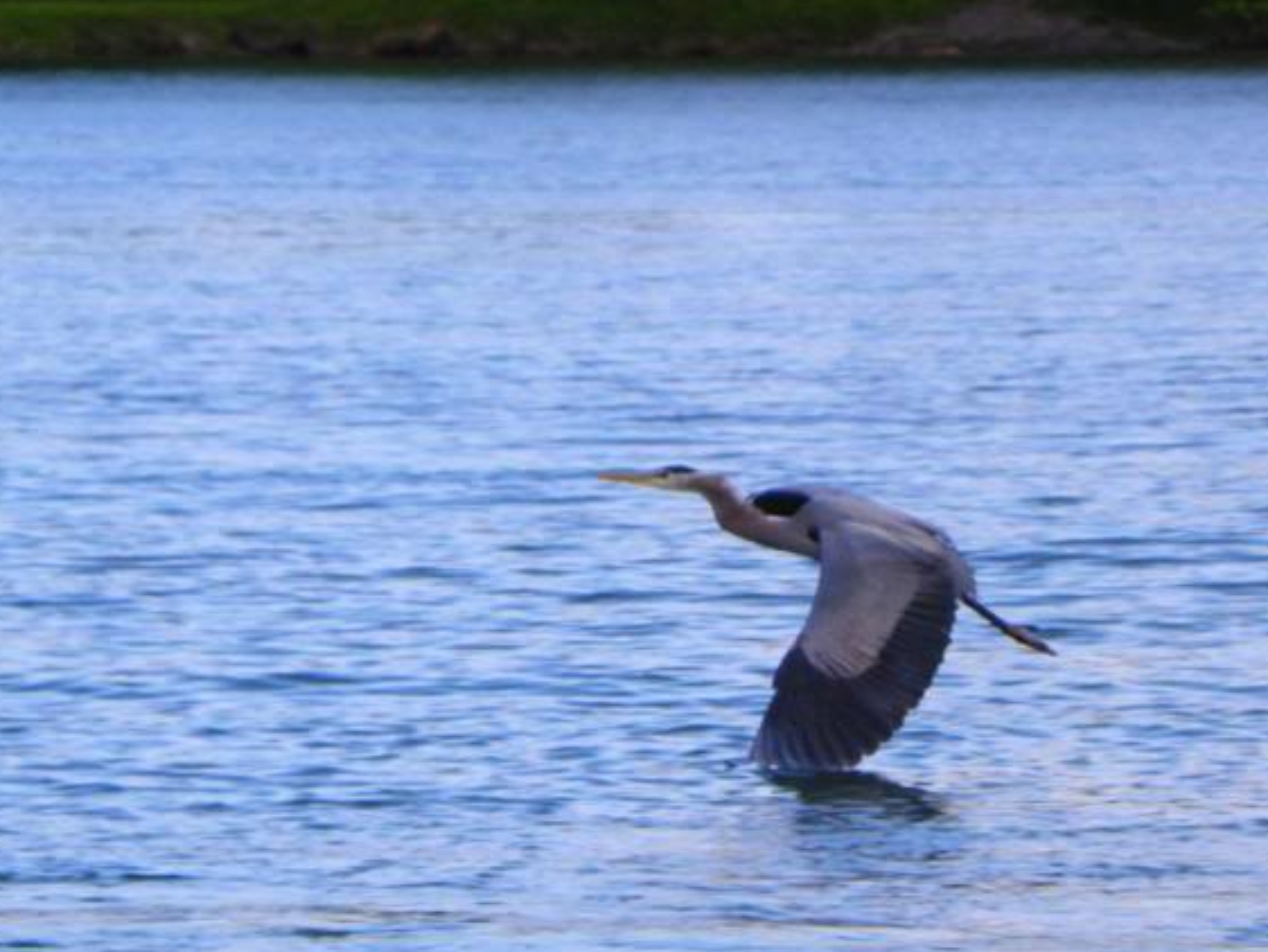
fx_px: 13449
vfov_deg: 4.1
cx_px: 670
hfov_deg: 5.4
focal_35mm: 367
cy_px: 587
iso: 250
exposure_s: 1/400
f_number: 4.5
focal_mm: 45.8
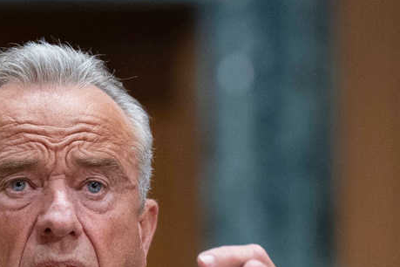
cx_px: 31
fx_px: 4955
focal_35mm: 446
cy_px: 296
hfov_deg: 4.6
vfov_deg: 3.1
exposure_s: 1/250
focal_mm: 200
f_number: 3.2
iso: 4000
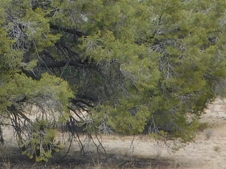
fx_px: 738
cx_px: -18
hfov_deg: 16.9
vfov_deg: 12.9
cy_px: 0
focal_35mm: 113
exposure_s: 1/1250
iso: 125
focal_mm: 4
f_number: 3
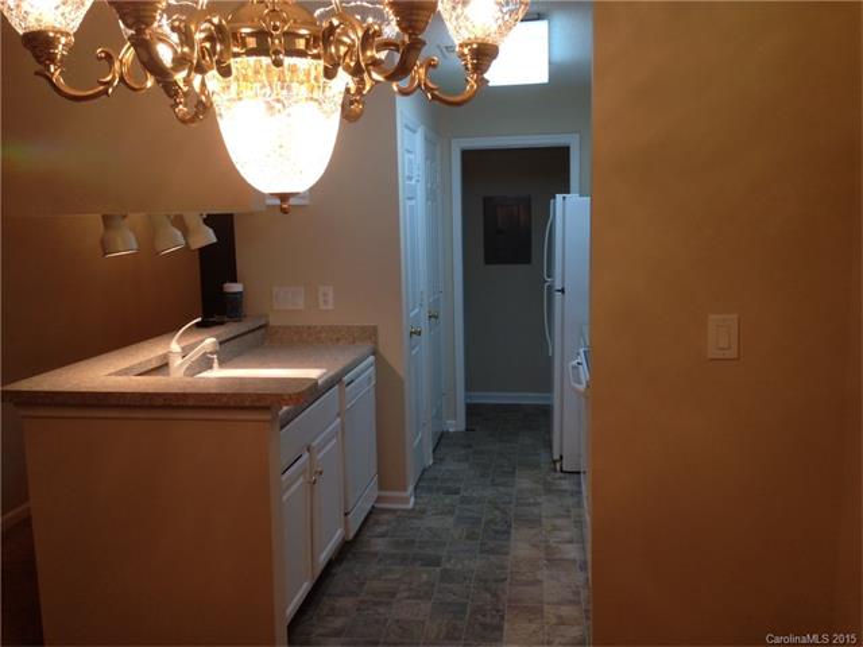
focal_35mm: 33
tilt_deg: -8.8
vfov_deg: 42.9
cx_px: 432
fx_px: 823
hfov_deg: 55.4
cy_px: 324
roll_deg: +1.5
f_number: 2.4
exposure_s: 1/40
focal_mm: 4.12
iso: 64
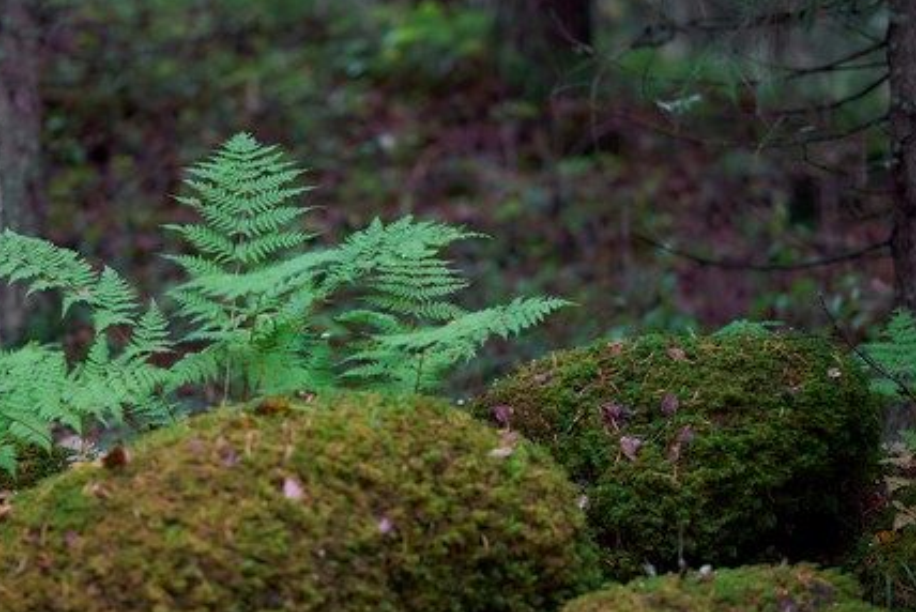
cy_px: 303
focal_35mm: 127
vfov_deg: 10.8
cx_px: 381
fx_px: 3234
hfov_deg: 16.1
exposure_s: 1/125
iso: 100
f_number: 1.2
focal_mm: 85
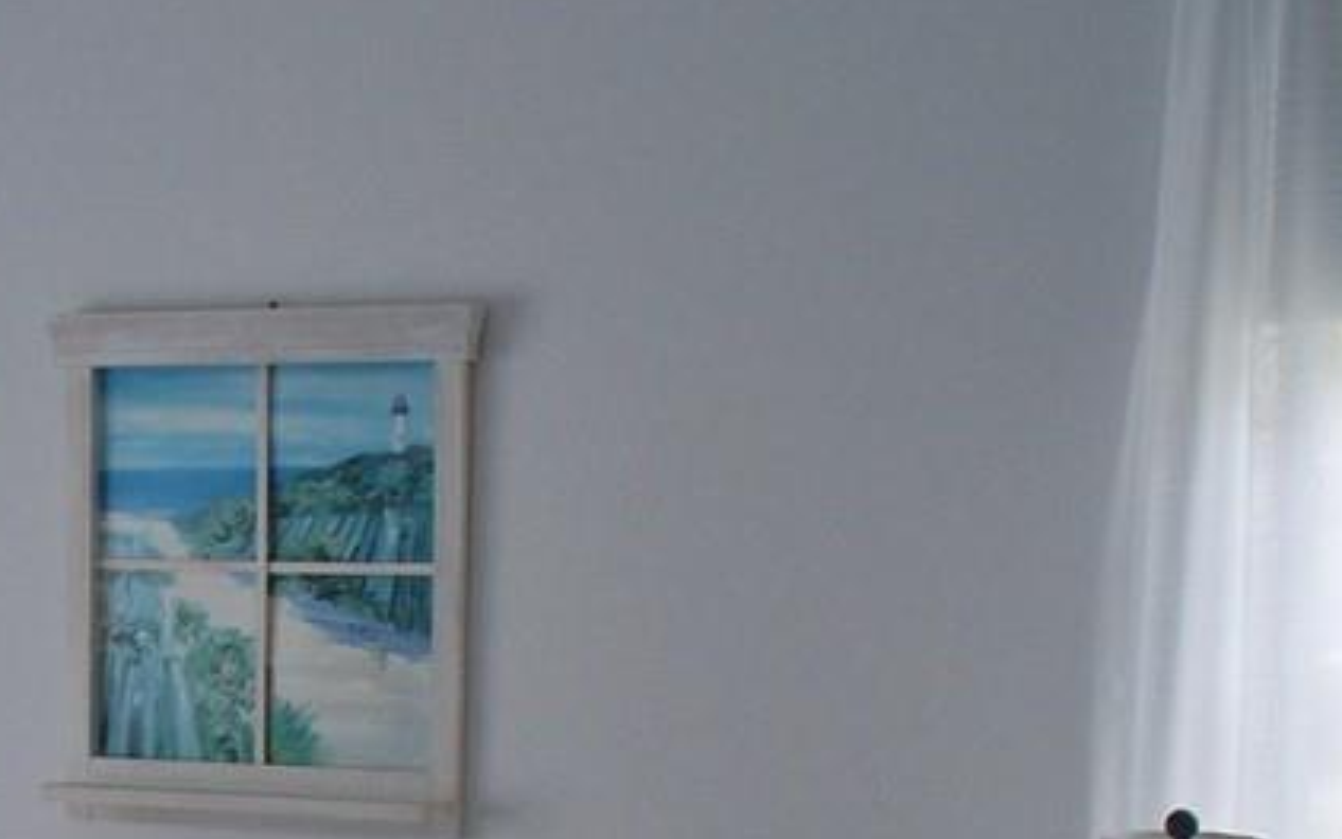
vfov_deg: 14.1
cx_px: 6
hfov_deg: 22.2
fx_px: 3293
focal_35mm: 90
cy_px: 1004
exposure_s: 1/30
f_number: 2.8
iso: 125
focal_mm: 7.54
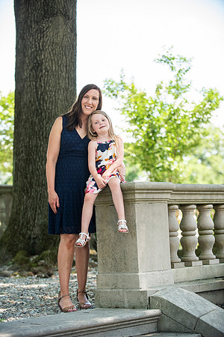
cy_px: 168
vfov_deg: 20.8
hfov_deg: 14.0
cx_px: 112
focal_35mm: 98
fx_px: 915
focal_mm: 98
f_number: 3.5
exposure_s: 1/1250
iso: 800
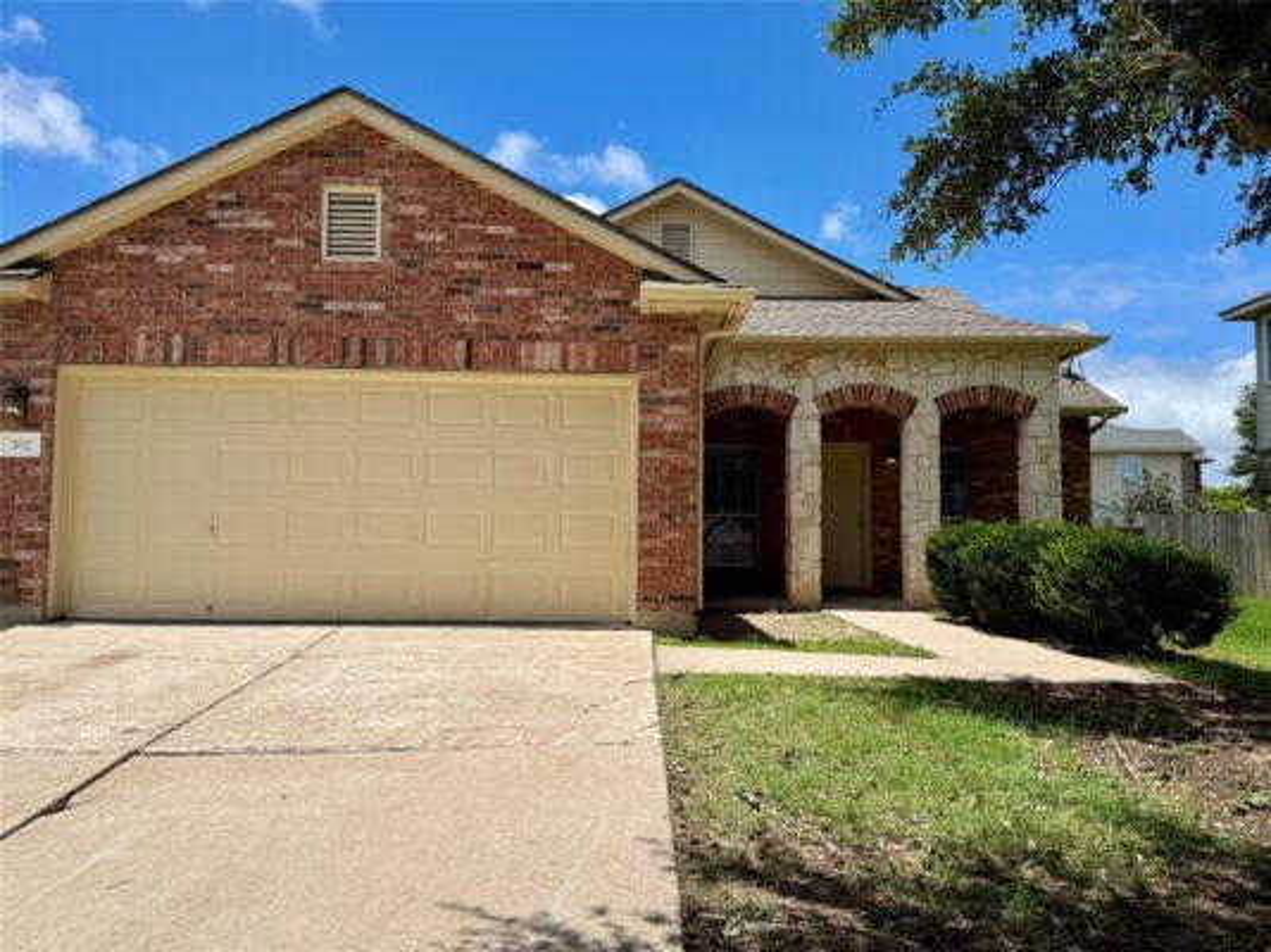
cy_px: 476
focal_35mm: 24
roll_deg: +1.4
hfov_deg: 71.6
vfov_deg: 56.8
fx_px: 881
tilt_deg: +4.0
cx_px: 636
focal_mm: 6.76
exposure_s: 1/7353
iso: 80
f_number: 1.78
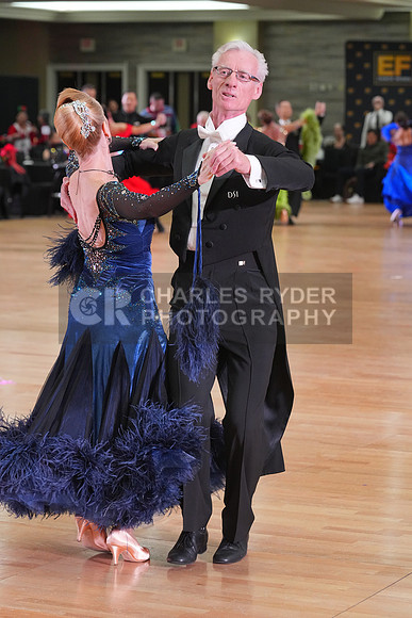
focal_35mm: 116
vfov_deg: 17.6
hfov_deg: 11.8
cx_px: 206
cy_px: 309
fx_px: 1990
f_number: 5.6
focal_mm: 116
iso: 3200
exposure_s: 1/200
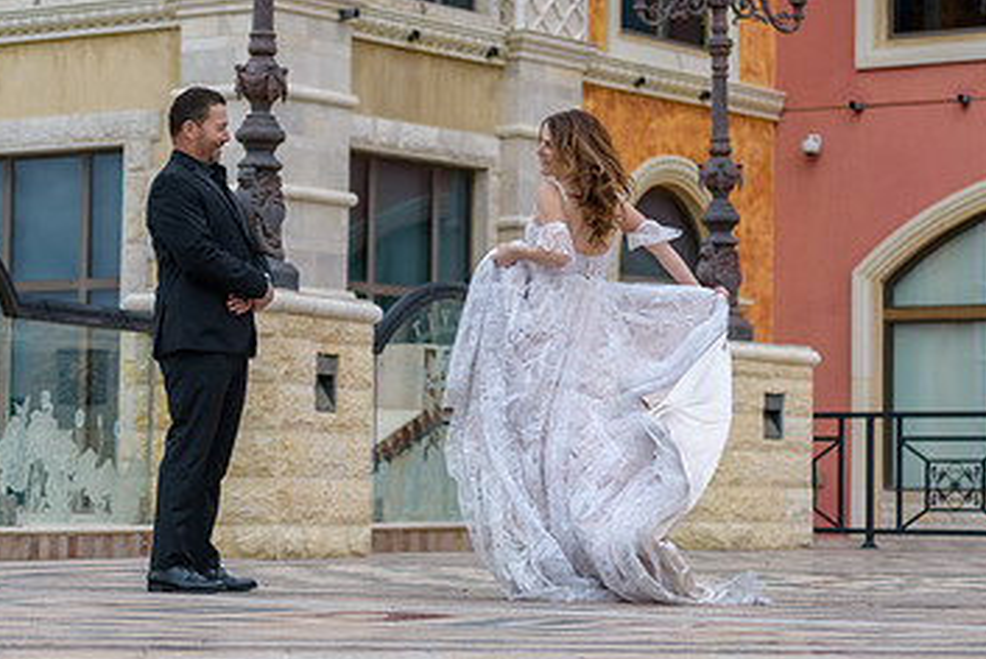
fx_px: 3152
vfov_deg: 11.9
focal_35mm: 115
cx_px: 522
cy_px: 264
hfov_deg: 17.8
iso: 400
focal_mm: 70
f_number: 2.8
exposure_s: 1/3200
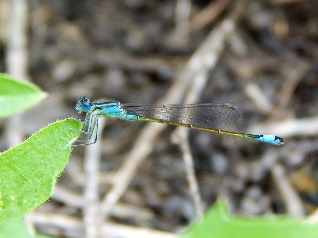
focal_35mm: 250
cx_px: 159
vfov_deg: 5.9
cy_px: 119
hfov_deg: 7.9
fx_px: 2297
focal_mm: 44.9
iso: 250
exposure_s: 1/250
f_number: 5.6
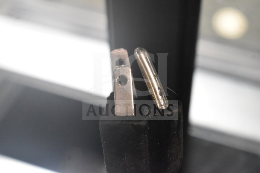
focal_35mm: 82
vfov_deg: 16.6
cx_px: 130
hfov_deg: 24.6
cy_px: 86
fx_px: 596
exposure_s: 1/320
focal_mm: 55
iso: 6400
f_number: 9
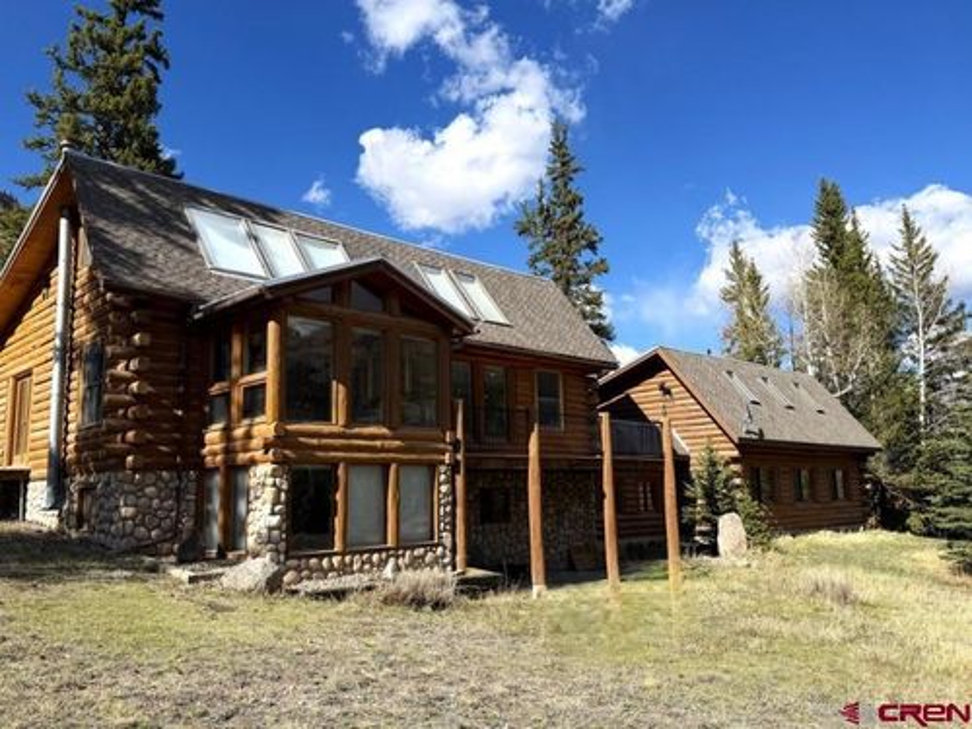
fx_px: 674
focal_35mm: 24
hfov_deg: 71.6
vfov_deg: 56.8
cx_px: 486
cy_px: 364
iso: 80
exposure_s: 1/4673
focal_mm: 6.76
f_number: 1.78
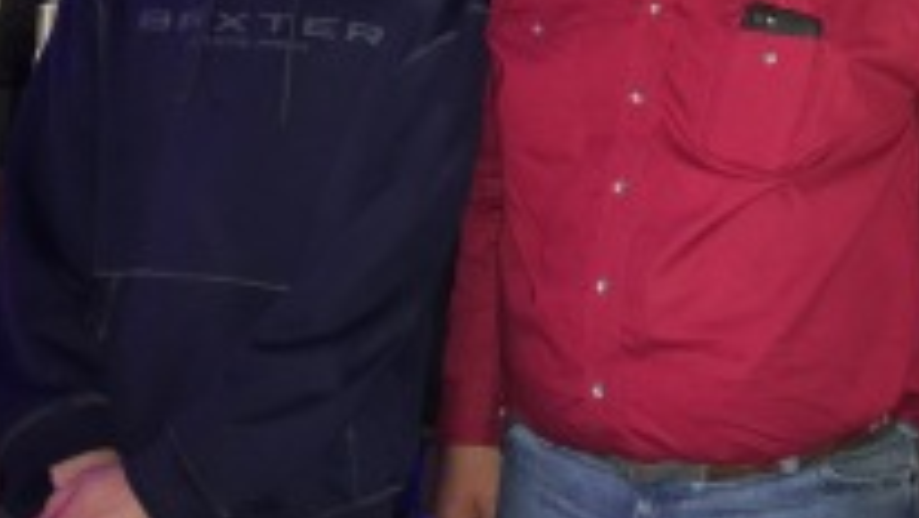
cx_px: 718
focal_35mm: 56
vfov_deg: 20.3
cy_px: -76
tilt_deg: +6.0
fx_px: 1365
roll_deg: -0.3
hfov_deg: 36.1
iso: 200
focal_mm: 4.15
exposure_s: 1/16
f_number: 2.2
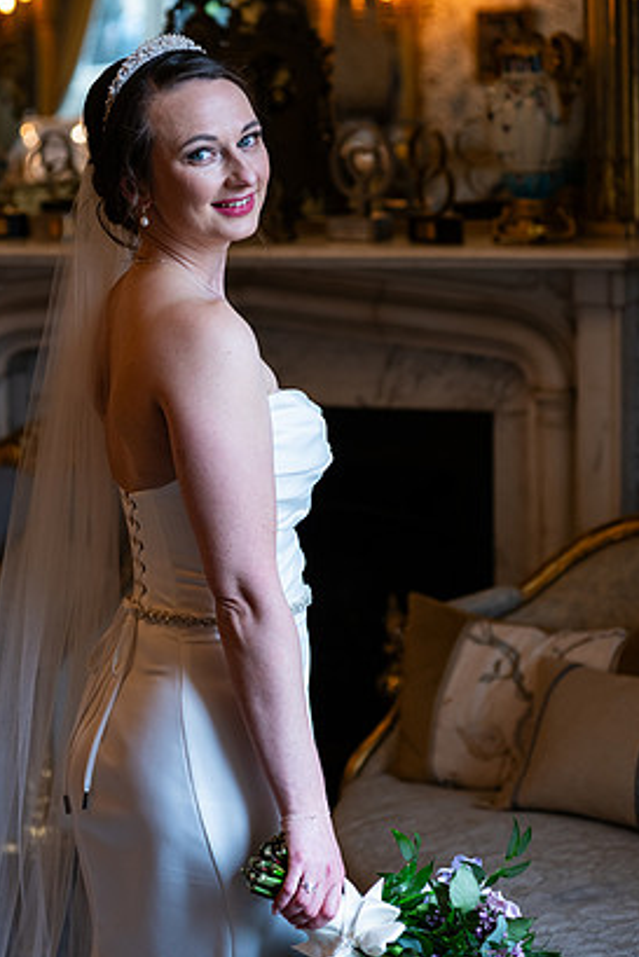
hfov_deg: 15.5
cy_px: 442
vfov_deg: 23.1
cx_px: 302
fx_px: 2341
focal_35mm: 88
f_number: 3.5
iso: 400
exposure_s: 1/160
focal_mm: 80
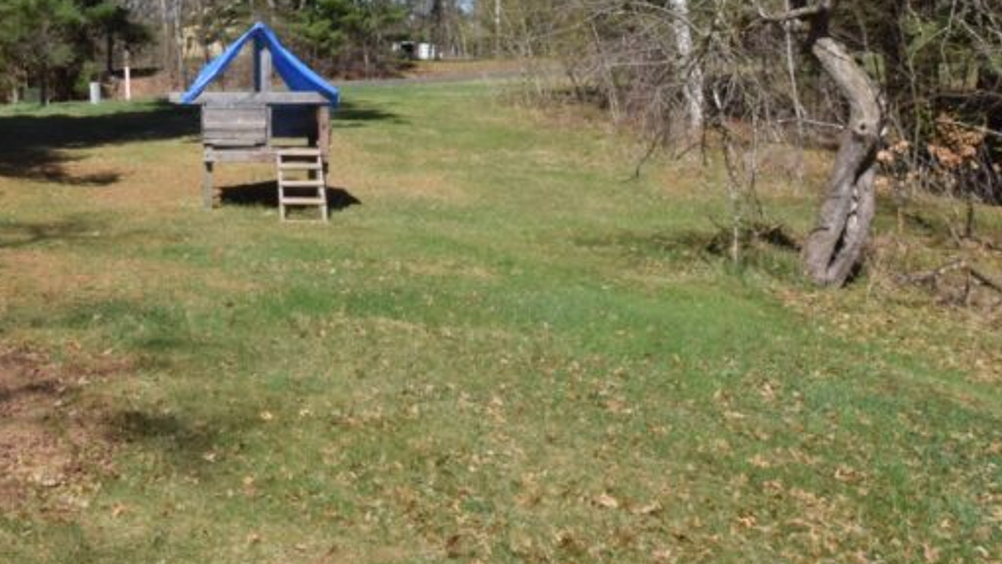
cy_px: 55
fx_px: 983
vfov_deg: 30.6
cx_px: 128
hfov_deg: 49.0
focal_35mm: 37
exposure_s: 1/160
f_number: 22
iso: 320
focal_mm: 10
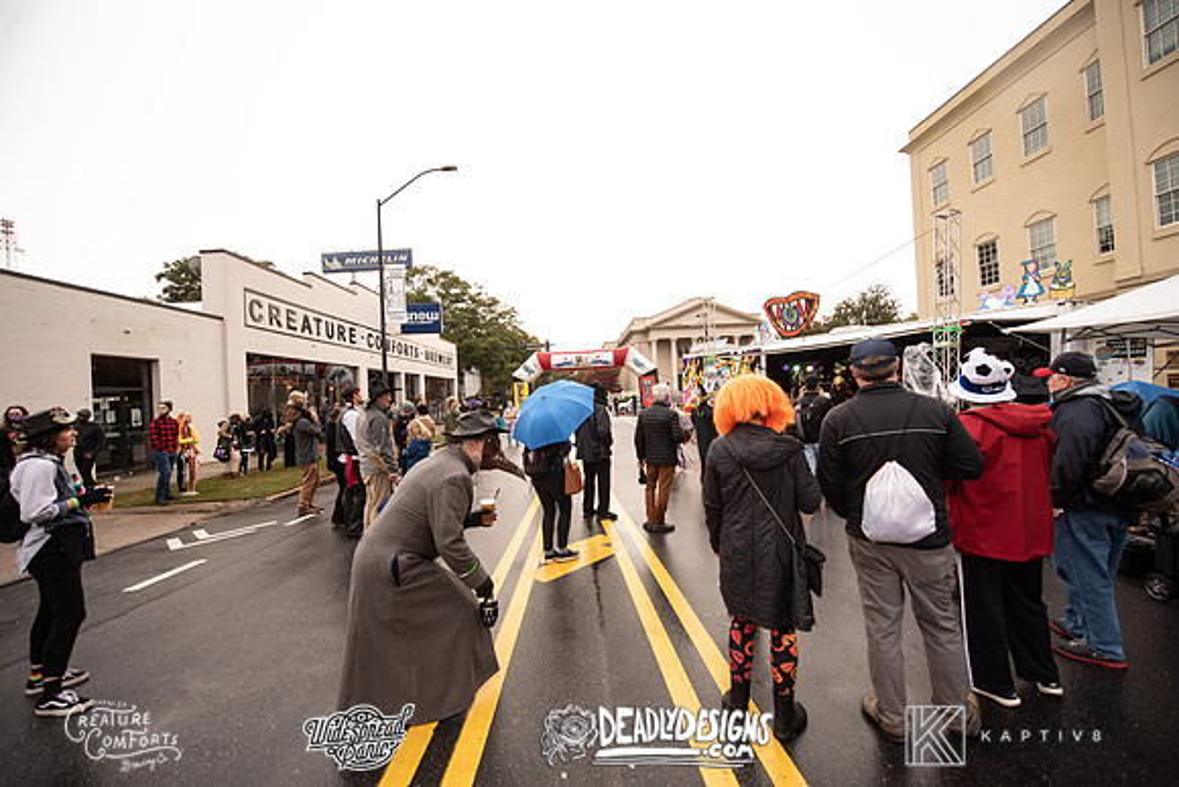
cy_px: 394
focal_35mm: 14
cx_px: 590
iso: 400
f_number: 3.5
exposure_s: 1/160
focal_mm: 14
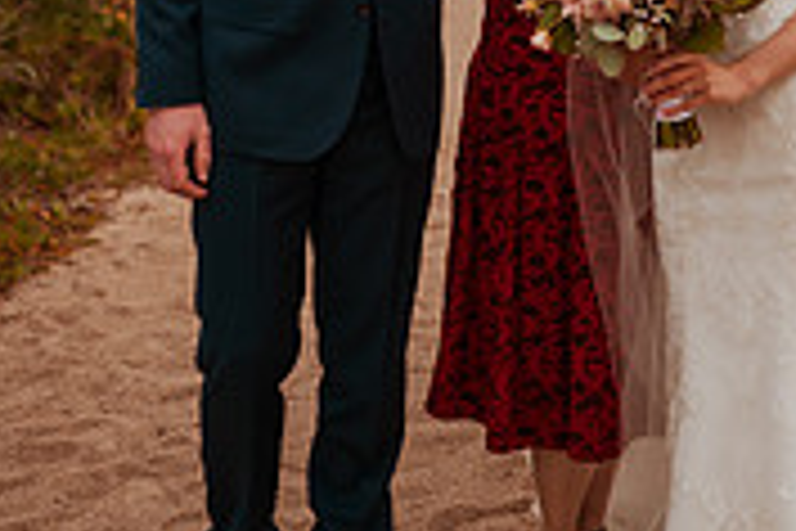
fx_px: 1968
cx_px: 551
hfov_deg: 22.7
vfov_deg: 15.0
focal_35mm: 89
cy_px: -63
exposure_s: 1/4000
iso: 500
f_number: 1.4
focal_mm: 35
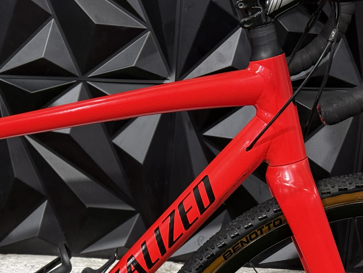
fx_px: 1028
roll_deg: -2.8
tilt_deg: -15.1
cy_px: 261
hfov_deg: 19.6
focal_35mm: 98
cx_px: 22
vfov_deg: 14.9
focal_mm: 6.76
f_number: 1.78
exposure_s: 1/60
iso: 160
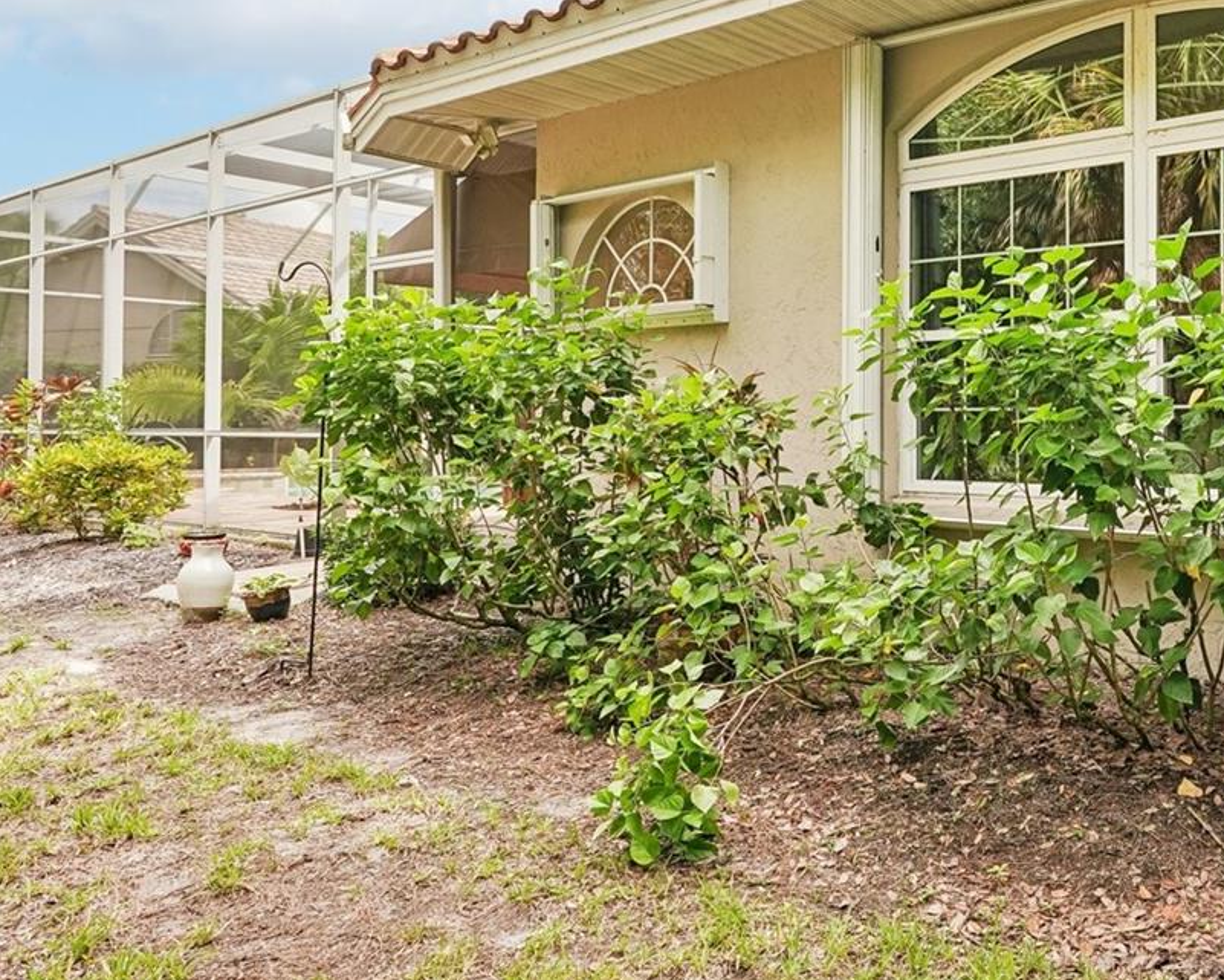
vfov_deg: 48.3
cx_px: 1050
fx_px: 1087
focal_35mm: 30
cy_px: 398
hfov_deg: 53.1
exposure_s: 1/125
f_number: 8
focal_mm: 16
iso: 400
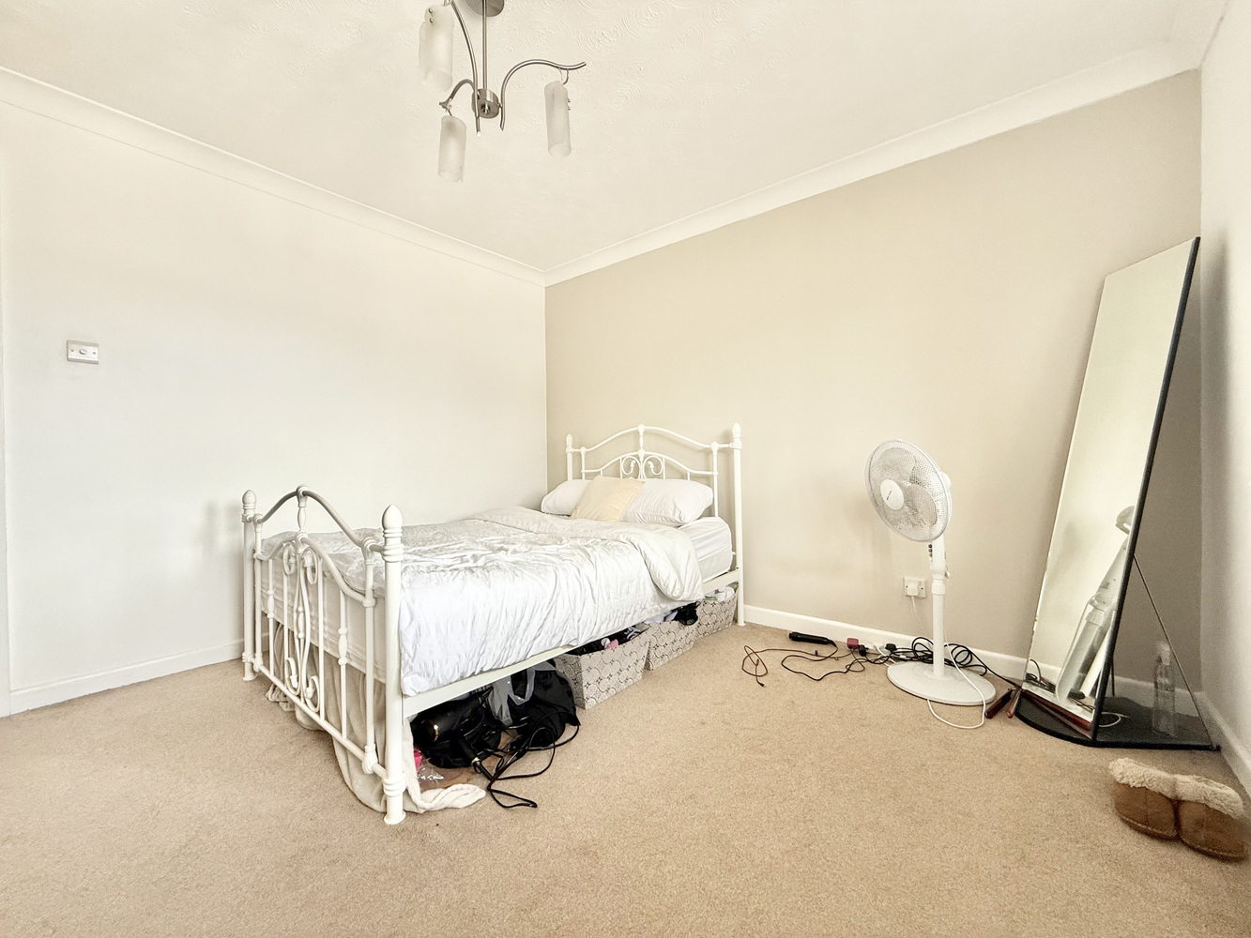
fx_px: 506
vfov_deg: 85.7
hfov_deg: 102.1
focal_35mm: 14
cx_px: 626
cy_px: 469
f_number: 2.2
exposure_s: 1/99
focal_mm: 2.22
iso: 100
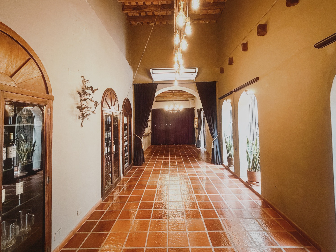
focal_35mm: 16
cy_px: 118
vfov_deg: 78.0
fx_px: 155
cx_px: 170
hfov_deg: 94.5
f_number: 2.2
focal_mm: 2.22
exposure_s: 1/50
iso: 800
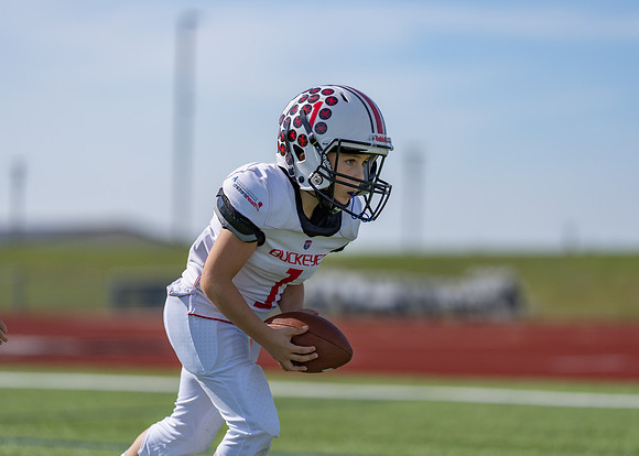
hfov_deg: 13.9
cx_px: 320
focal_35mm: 145
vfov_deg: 9.9
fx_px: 2630
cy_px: 228
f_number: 1.8
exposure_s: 1/8000
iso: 100
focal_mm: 135
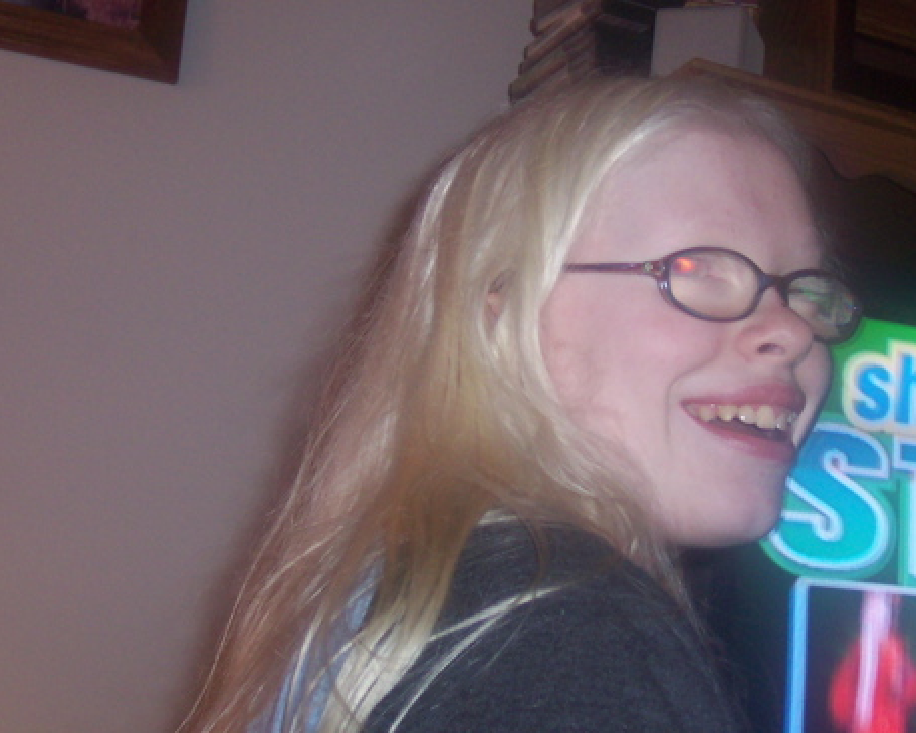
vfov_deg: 23.5
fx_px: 1763
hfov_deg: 28.7
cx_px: 694
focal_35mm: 65
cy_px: 393
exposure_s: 1/30
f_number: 2.8
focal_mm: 8
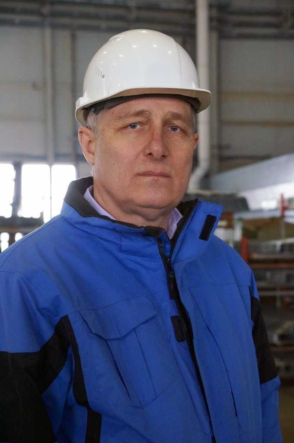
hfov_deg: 20.1
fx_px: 829
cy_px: 222
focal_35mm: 68
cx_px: 147
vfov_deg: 29.9
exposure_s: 1/160
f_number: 4.5
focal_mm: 45
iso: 2500
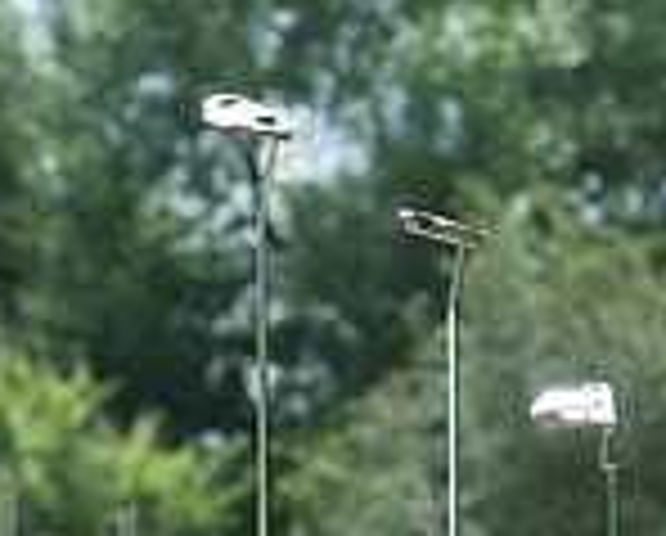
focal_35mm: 403
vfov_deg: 3.8
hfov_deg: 4.8
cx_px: -104
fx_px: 7959
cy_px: 865
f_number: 5.6
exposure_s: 1/1600
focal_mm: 110
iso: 400
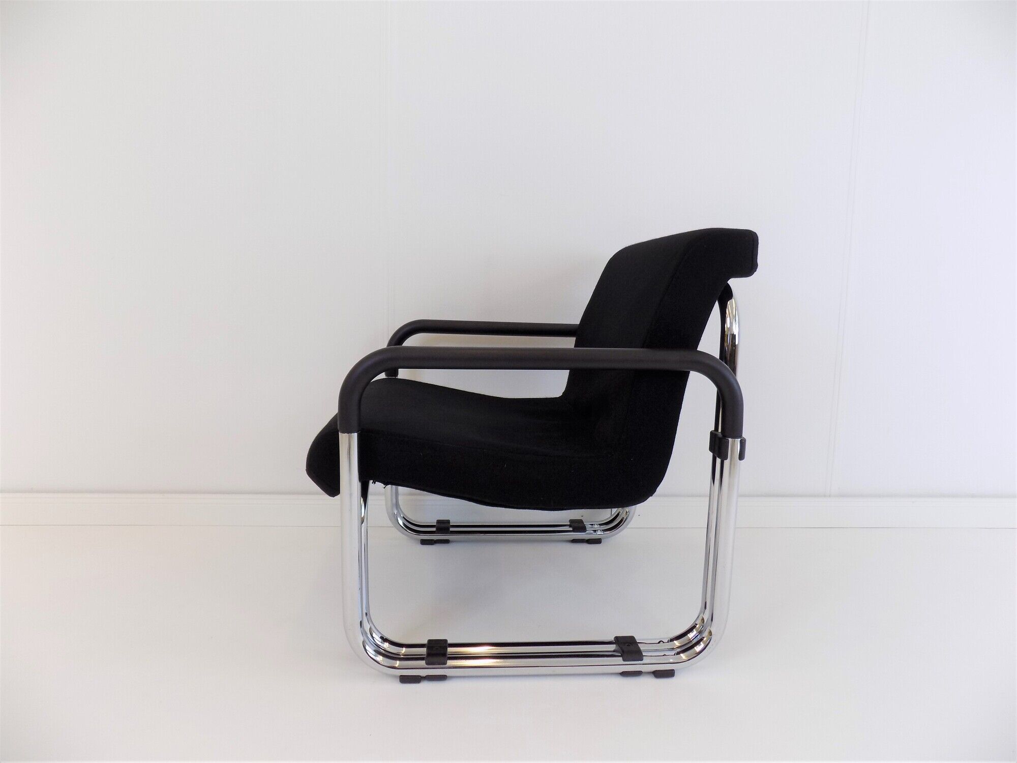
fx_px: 676
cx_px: 508
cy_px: 382
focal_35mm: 23
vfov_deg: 58.9
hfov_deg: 73.9
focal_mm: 4
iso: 80
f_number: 3.1
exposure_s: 1/40
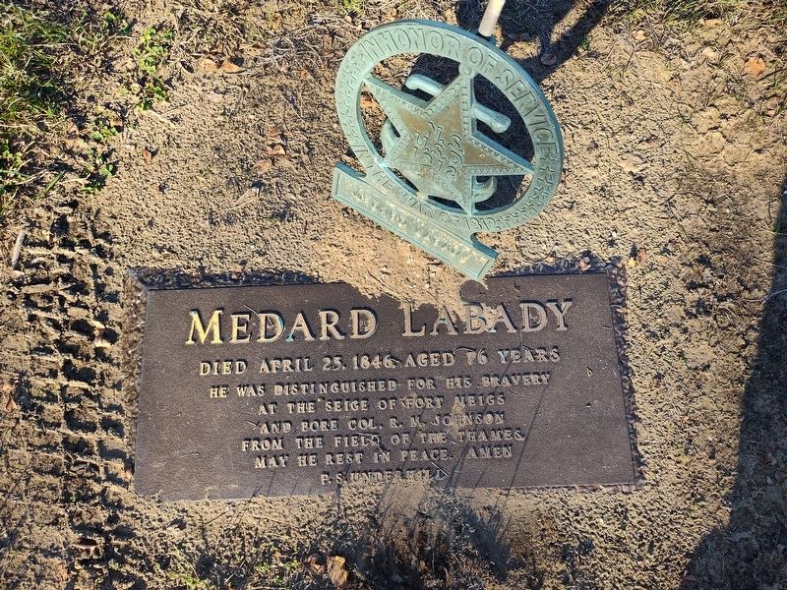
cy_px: 295
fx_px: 523
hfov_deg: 73.9
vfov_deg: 58.9
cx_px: 394
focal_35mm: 23
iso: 100
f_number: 1.8
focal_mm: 5.56
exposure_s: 1/284
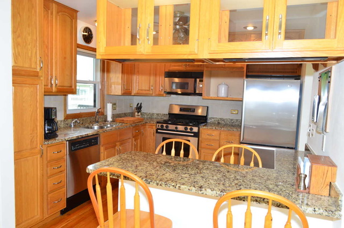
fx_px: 257
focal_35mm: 27
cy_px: 114
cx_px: 172
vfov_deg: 47.7
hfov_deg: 67.5
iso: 800
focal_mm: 18
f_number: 6.7
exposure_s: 1/60
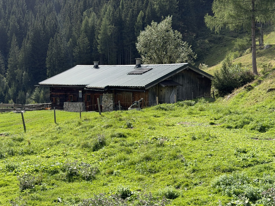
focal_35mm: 48
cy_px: 103
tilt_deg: -4.9
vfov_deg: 30.3
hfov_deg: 39.7
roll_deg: +0.8
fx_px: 381
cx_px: 138
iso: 100
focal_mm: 6.76
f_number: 1.78
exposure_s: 1/3096
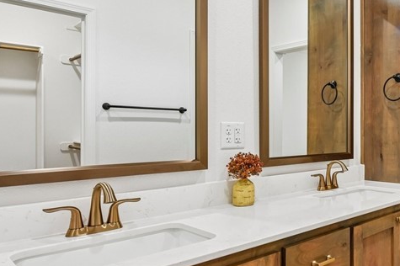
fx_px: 355
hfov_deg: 53.0
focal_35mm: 32
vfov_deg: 41.1
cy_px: 128
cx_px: 344
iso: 450
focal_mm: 14
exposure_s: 1/15
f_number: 8
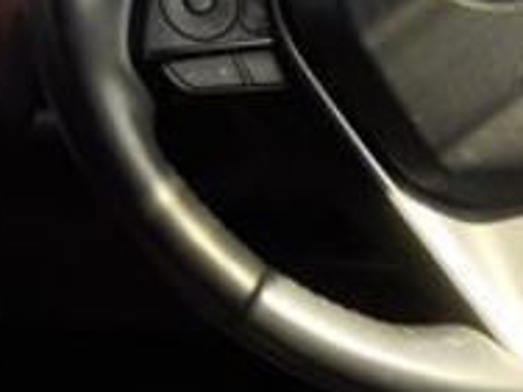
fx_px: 1934
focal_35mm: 128
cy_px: -125
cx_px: -220
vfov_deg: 11.3
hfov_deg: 14.5
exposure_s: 1/200
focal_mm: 4.1
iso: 125
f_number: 3.3
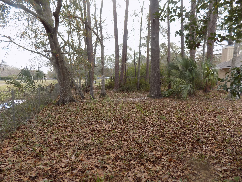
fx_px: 161
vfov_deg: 58.9
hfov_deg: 73.9
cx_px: 121
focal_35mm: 23
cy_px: 91
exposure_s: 1/125
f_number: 3.1
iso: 80
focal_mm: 4
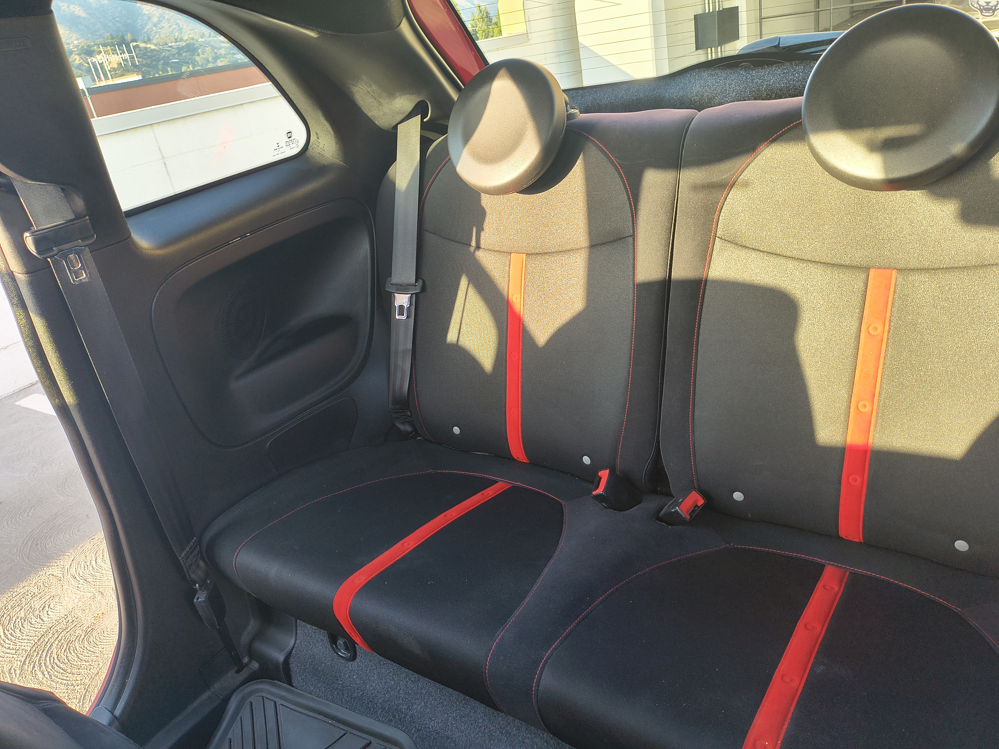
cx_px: 500
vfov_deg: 54.9
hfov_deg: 69.4
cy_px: 374
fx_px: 721
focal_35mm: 25
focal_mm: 4.68
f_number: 1.7
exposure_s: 1/120
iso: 239
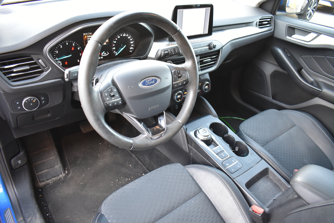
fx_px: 250
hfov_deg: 67.4
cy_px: 112
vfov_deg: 47.9
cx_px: 167
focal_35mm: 27
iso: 800
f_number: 4
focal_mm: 18
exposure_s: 1/60
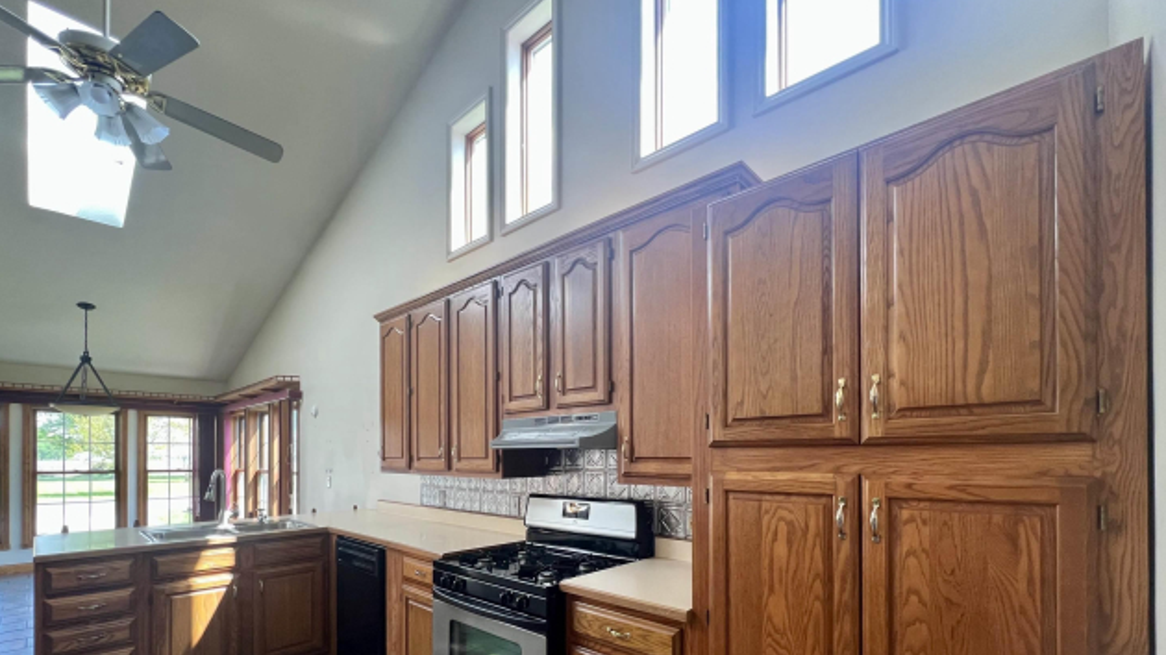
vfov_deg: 67.7
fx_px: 464
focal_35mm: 15
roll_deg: +1.1
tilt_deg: -0.5
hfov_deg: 103.0
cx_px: 595
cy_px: 457
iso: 160
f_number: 1.8
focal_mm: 1.57
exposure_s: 1/120
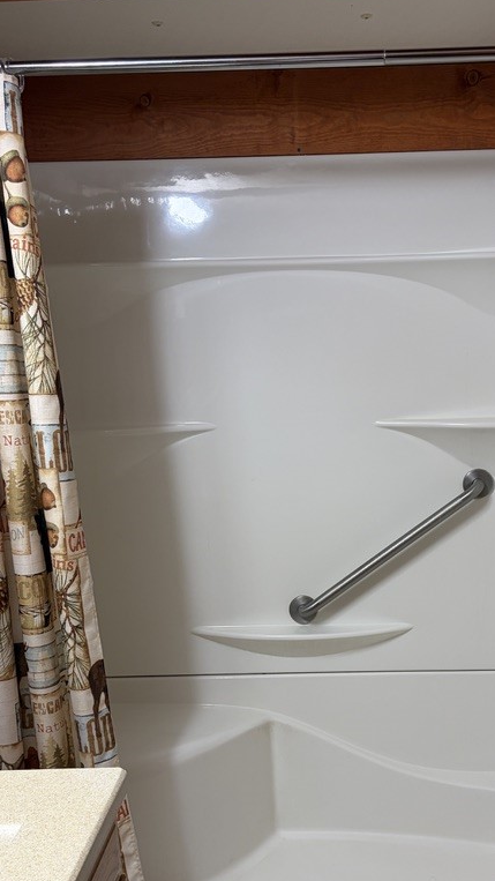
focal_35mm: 38
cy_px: 559
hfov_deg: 31.0
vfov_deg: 52.1
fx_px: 887
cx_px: 325
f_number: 1.6
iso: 125
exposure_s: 1/60
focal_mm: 5.96
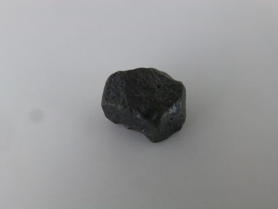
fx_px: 313
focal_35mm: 39
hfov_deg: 47.9
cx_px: 139
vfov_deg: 36.8
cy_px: 104
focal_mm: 6.9
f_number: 3.9
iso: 250
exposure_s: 1/60
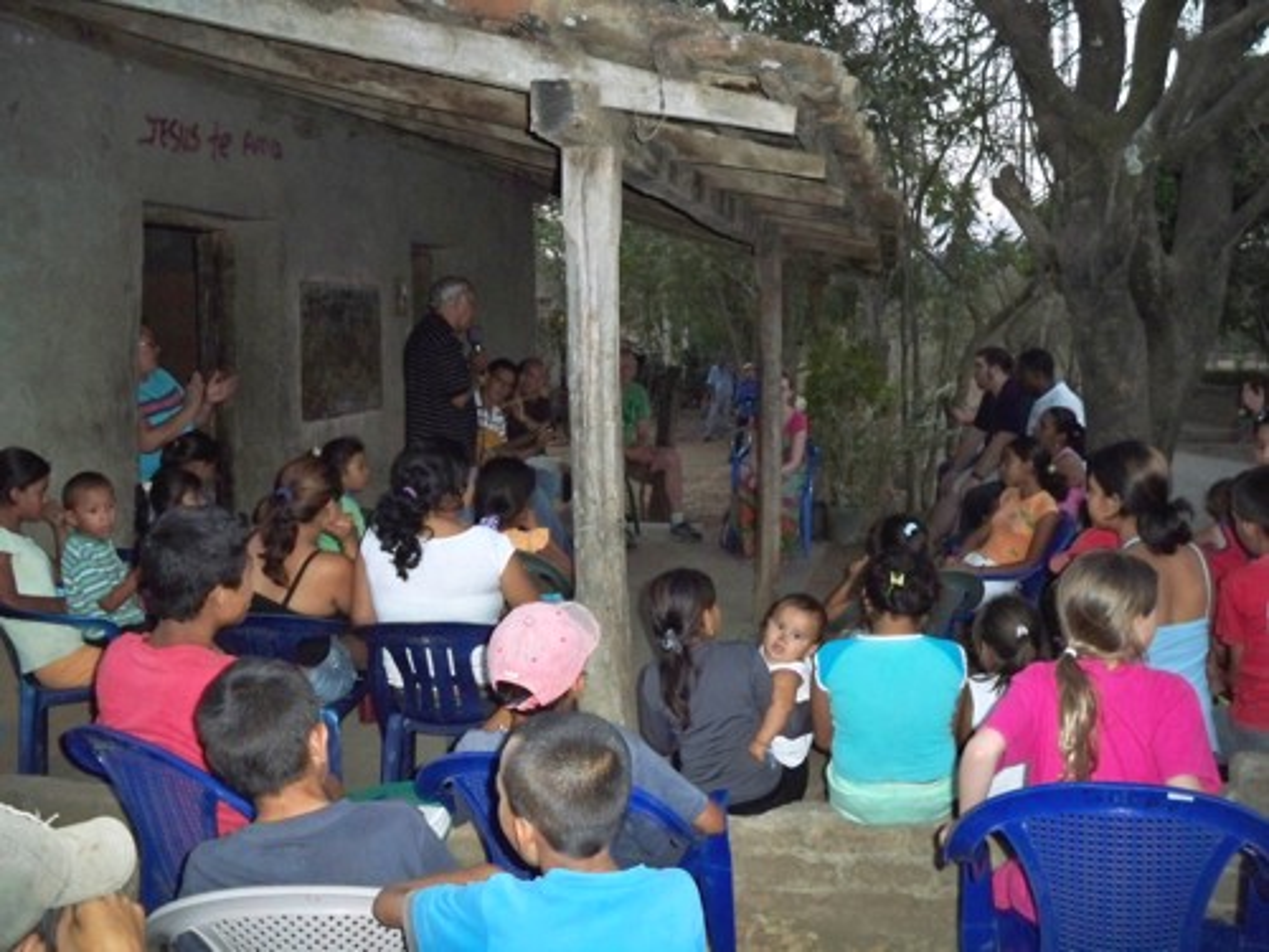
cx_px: 634
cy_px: 476
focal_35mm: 35
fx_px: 1283
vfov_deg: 40.7
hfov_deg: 52.6
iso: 400
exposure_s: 1/60
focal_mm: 6.3
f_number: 3.1
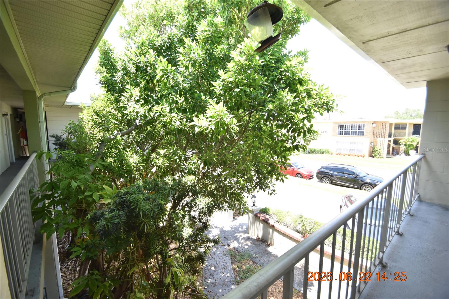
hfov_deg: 100.4
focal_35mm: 15
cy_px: 150
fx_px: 187
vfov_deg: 77.3
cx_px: 224
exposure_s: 1/750
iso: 800
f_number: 3.5
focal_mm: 10
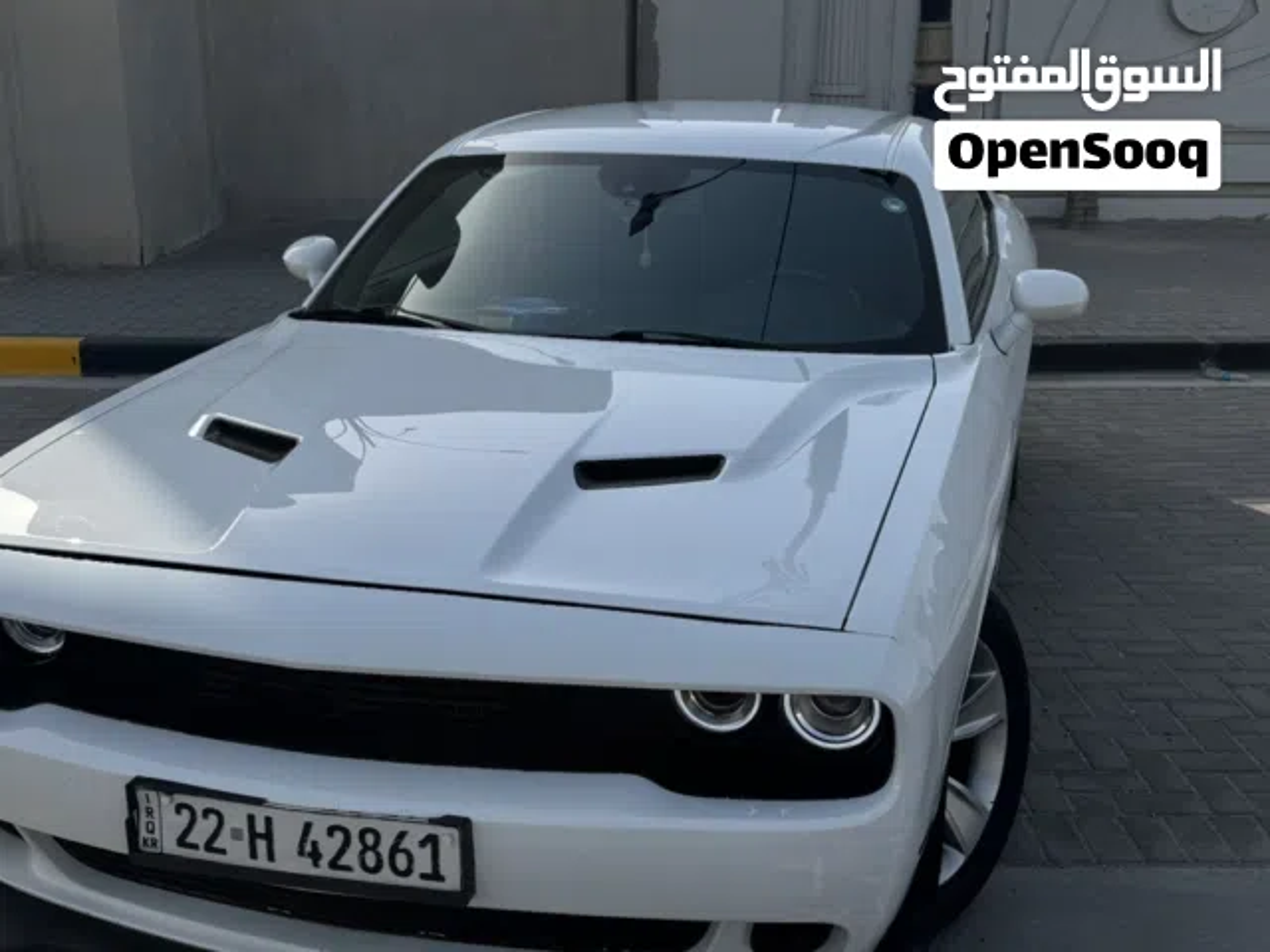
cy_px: 476
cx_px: 635
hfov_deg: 71.6
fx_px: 881
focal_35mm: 24
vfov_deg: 56.8
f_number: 1.78
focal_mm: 6.76
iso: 80
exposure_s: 1/7092
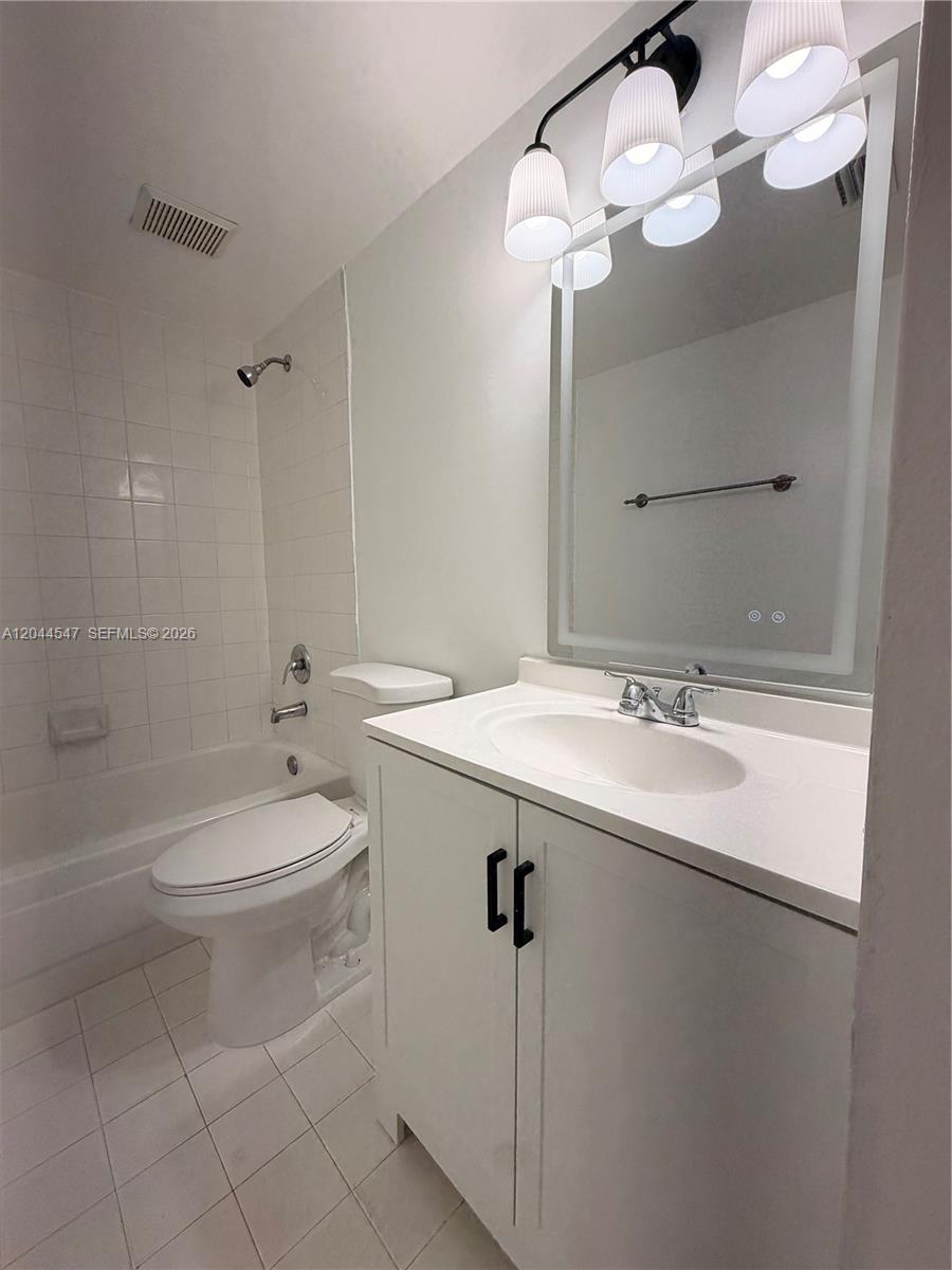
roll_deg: +0.6
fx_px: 513
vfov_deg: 102.1
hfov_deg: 85.7
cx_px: 476
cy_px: 635
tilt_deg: -5.1
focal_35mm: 14
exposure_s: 1/130
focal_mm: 2.22
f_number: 2.2
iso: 64
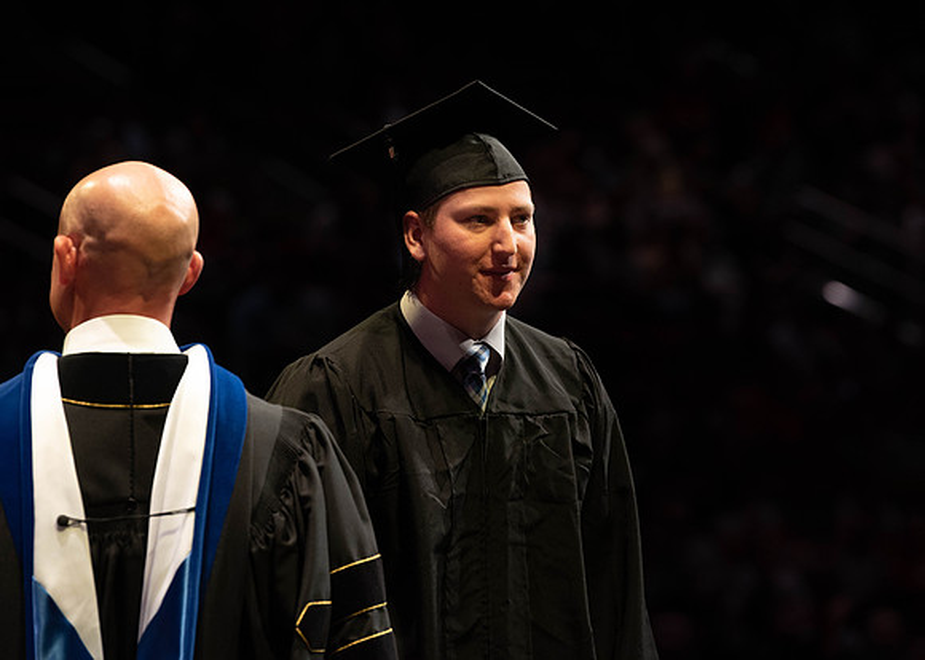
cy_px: 306
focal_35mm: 197
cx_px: 531
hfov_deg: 10.2
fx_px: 5168
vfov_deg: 7.3
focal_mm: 175
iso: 1600
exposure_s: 1/320
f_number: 4.5
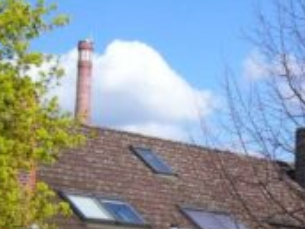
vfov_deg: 13.3
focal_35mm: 110
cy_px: 224
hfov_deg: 17.6
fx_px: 969
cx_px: 285
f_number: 4.8
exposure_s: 1/500
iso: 80
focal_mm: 6
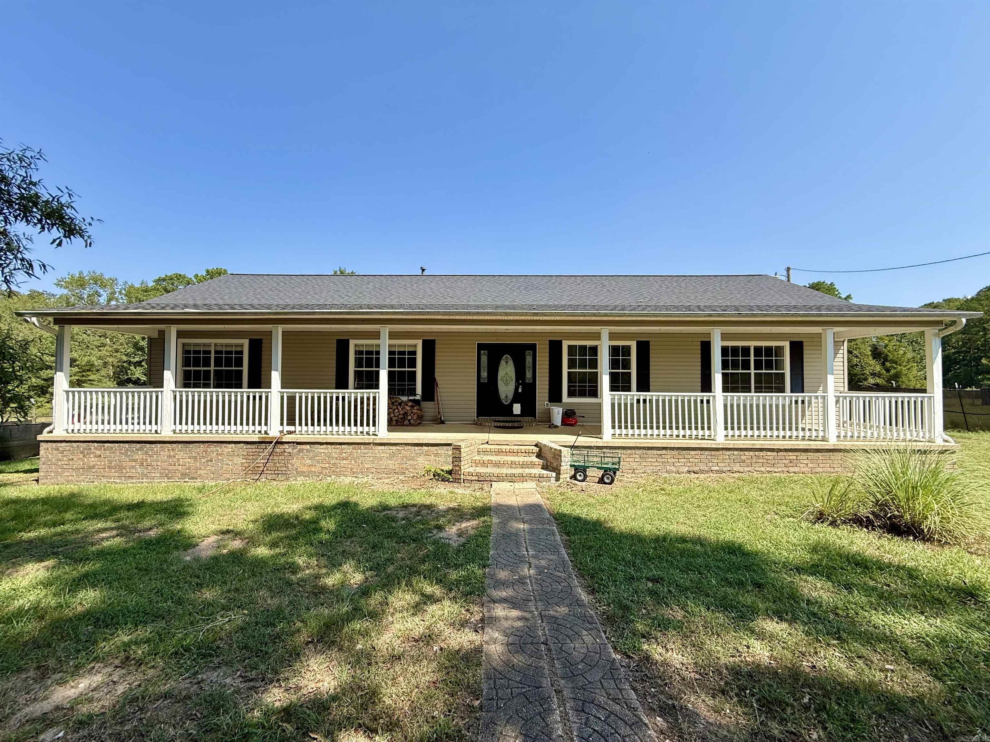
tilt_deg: +2.9
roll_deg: -0.9
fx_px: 400
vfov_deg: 85.7
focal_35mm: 14
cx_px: 495
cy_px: 371
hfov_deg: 102.1
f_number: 2.2
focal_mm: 2.22
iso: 50
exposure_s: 1/809
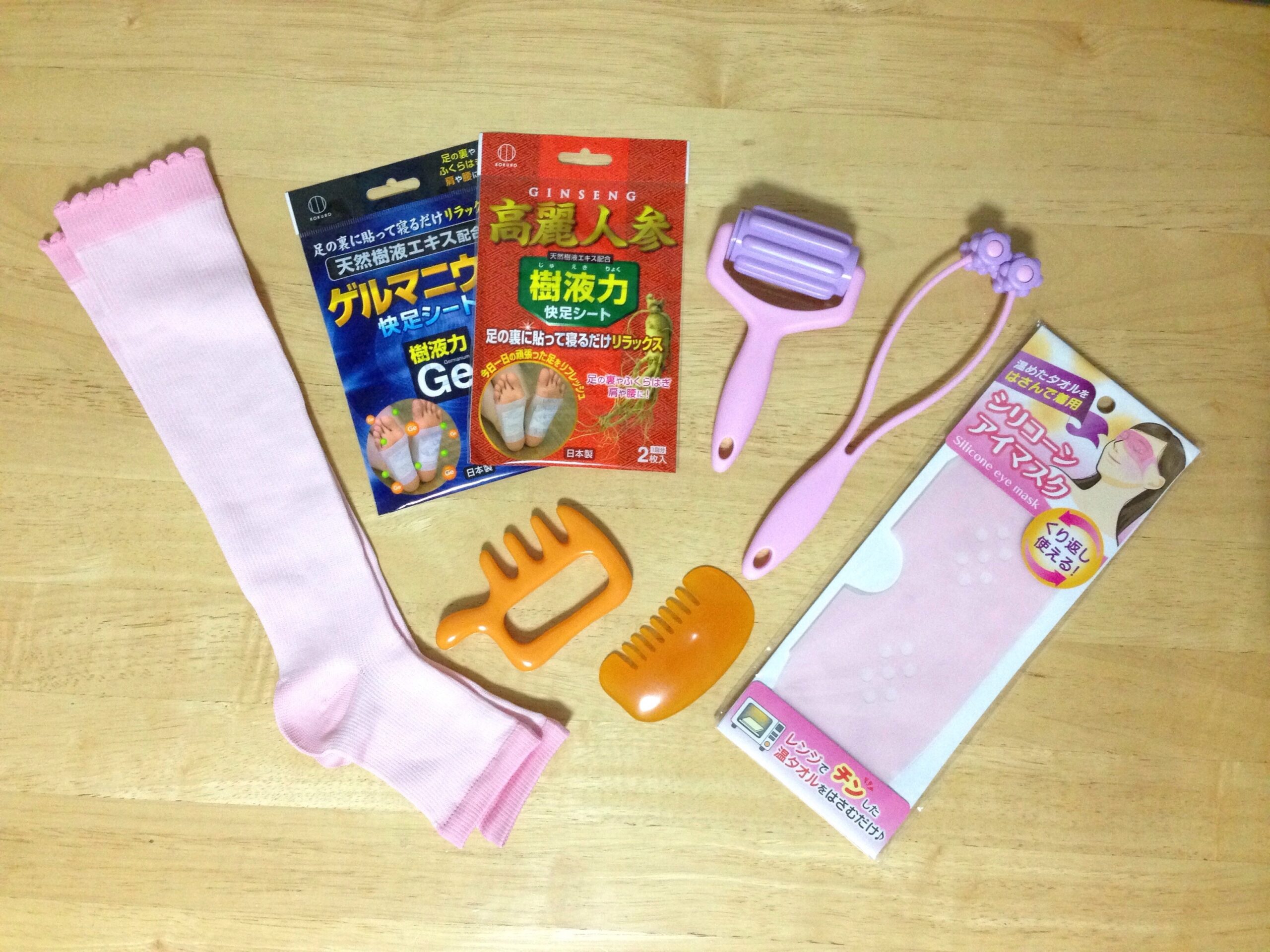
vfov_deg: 42.9
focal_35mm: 33
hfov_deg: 55.4
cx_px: 635
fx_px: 1211
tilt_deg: -86.7
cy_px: 476
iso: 400
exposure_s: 1/15
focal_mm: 4.12
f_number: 2.4
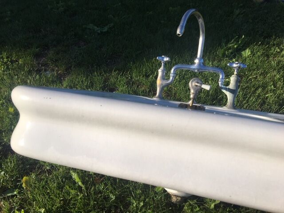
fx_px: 238
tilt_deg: -35.0
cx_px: 142
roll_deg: +6.4
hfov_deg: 61.7
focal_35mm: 29
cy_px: 106
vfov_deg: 48.2
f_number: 2.2
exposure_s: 1/1570
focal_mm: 4.15
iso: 25
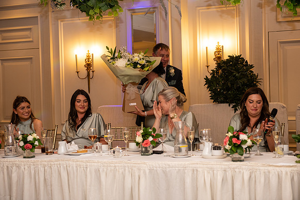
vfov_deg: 19.5
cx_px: 150
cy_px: 100
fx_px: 583
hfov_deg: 28.8
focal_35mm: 70
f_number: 3.5
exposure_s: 1/160
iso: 800
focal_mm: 70
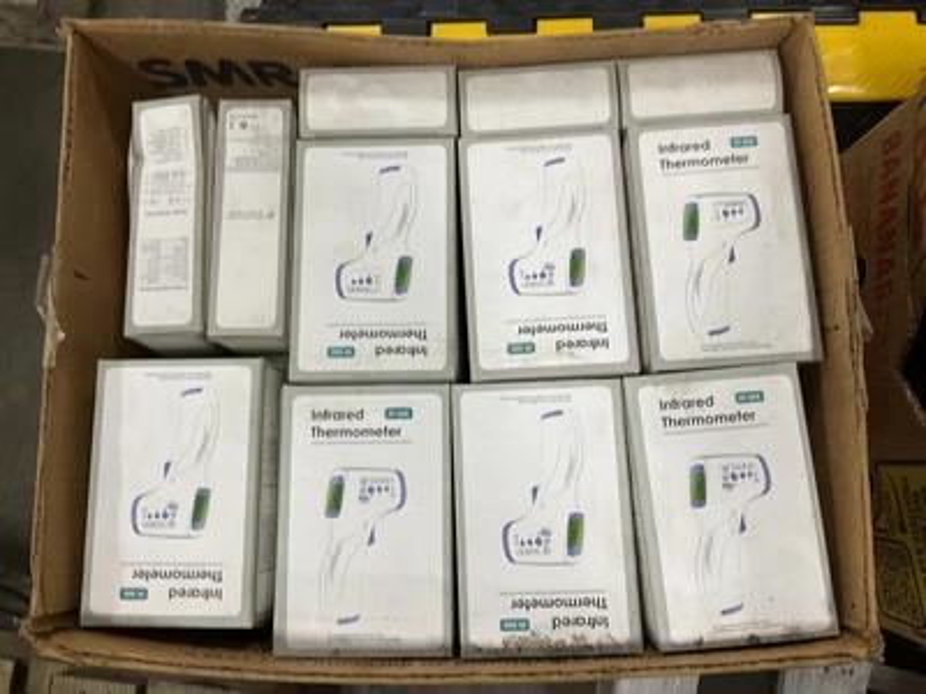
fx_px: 776
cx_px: 463
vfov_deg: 48.2
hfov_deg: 61.7
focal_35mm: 29
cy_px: 347
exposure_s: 1/60
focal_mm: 3
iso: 100
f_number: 1.8
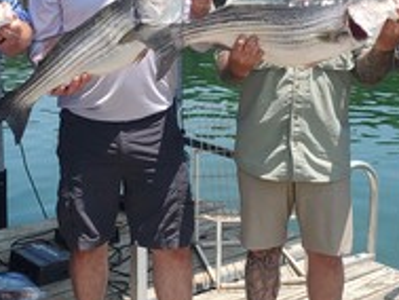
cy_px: 76
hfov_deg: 29.0
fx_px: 773
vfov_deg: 21.8
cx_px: 201
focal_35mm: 67
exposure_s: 1/1120
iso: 50
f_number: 2.4
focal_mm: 4.3
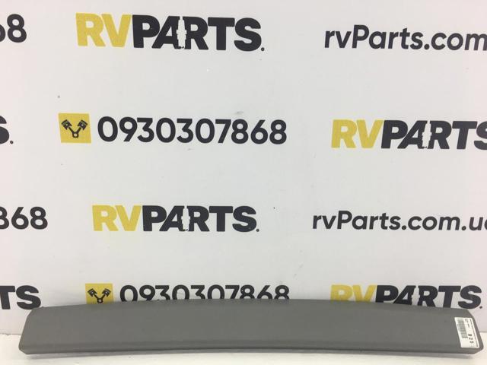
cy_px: 182
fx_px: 408
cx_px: 244
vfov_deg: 48.2
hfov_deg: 61.7
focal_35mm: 29
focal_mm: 4.15
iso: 40
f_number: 2.2
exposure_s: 1/100
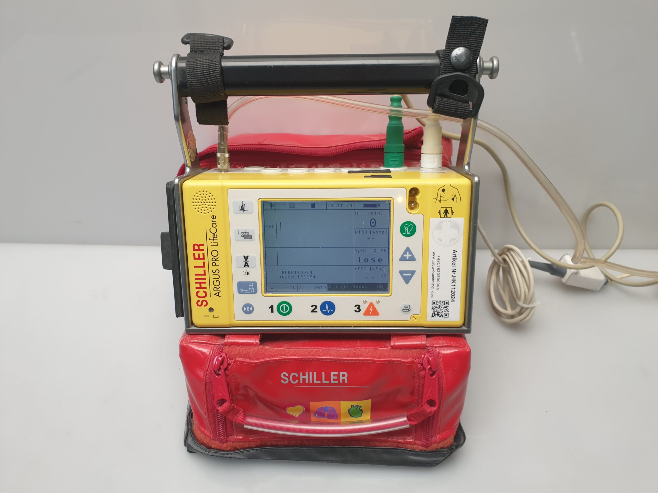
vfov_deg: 53.1
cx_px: 329
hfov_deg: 67.3
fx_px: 494
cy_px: 246
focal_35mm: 26
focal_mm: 4.3
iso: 64
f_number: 2.4
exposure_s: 1/50
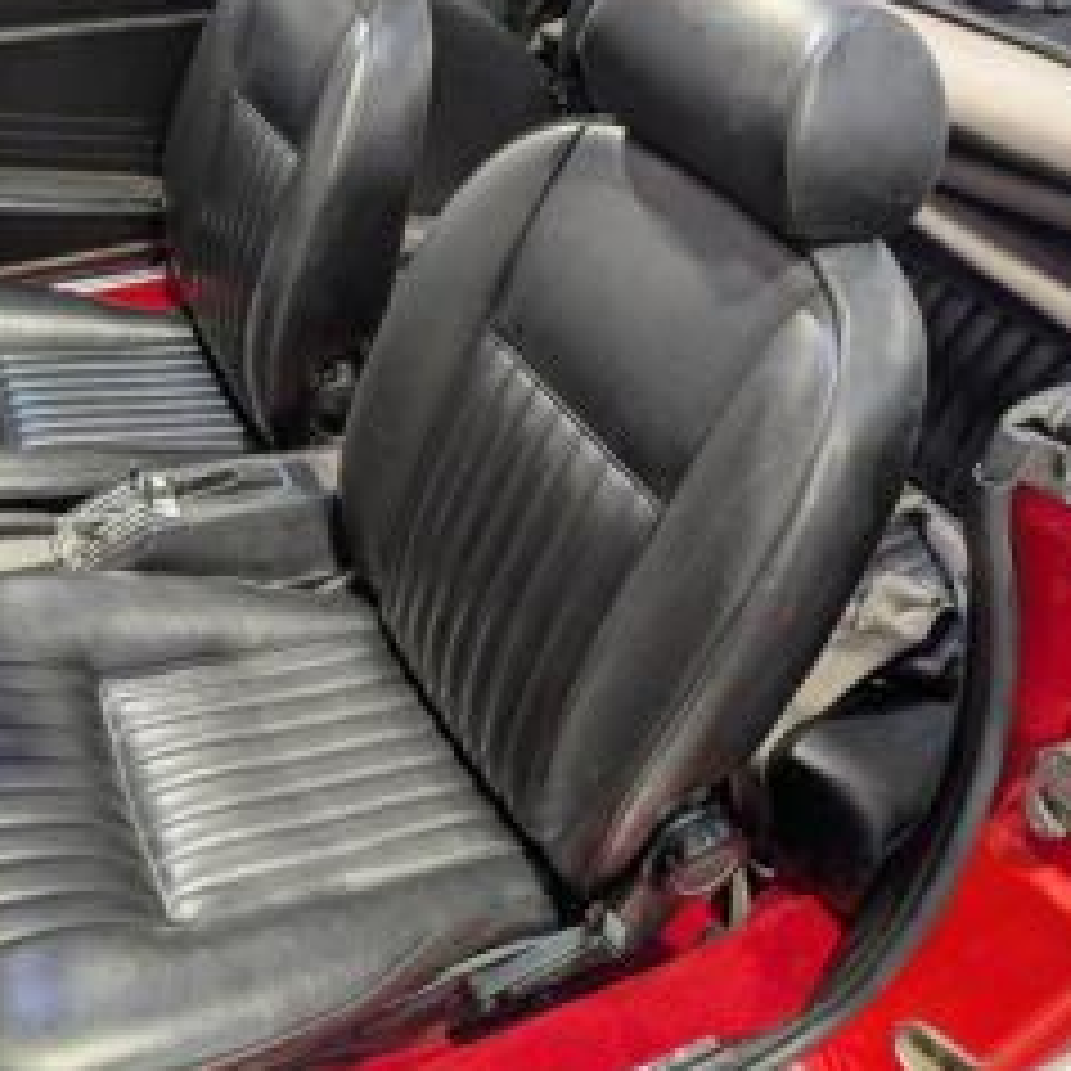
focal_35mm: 31
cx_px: 338
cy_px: 549
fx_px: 1085
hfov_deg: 51.3
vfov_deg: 52.5
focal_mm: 6.9
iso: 97
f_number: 1.68
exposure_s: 1/23.8
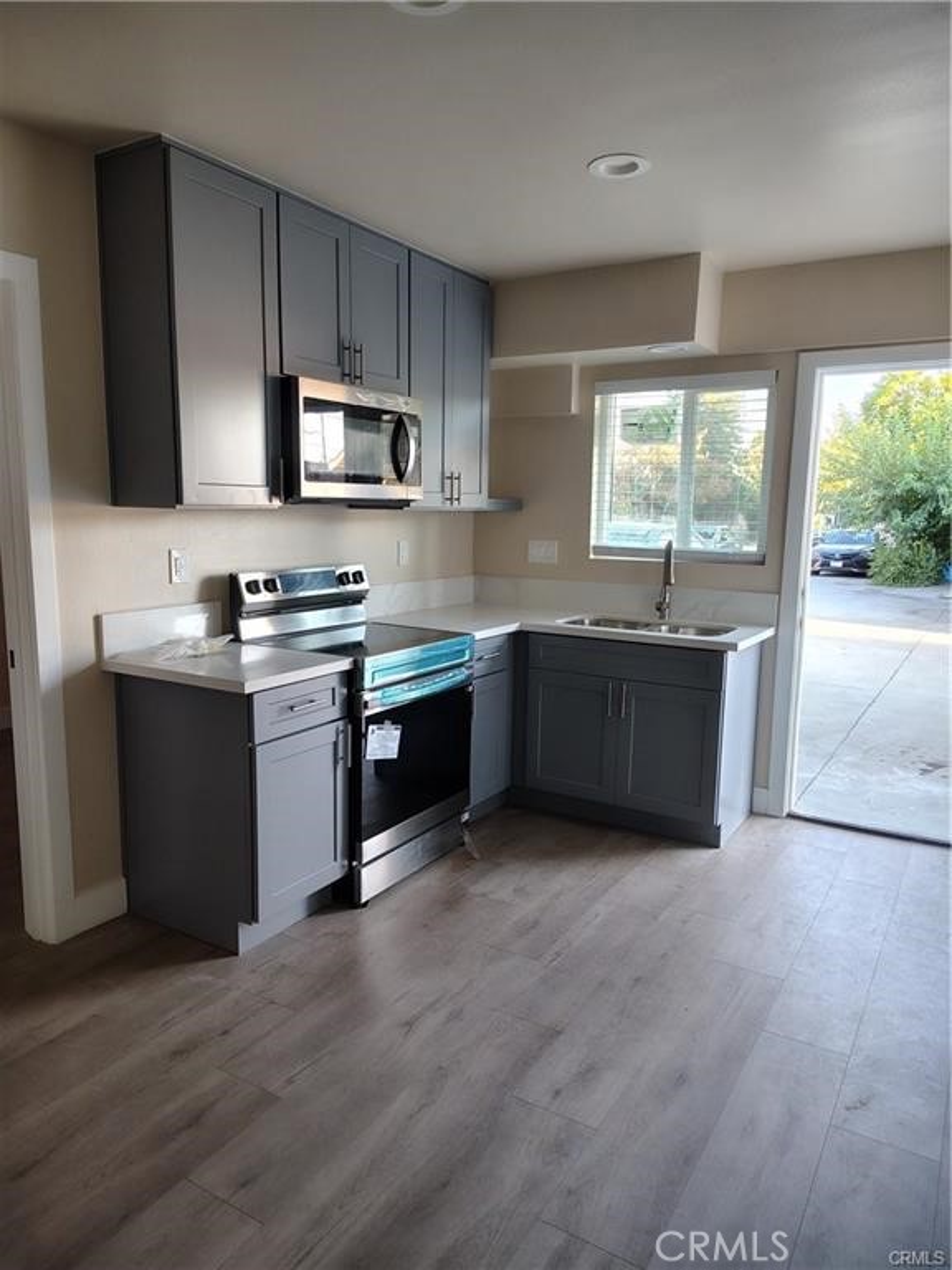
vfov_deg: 71.6
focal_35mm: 24
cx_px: 476
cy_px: 635
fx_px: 880
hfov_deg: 56.8
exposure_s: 1/100
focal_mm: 5.56
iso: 779
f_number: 1.8
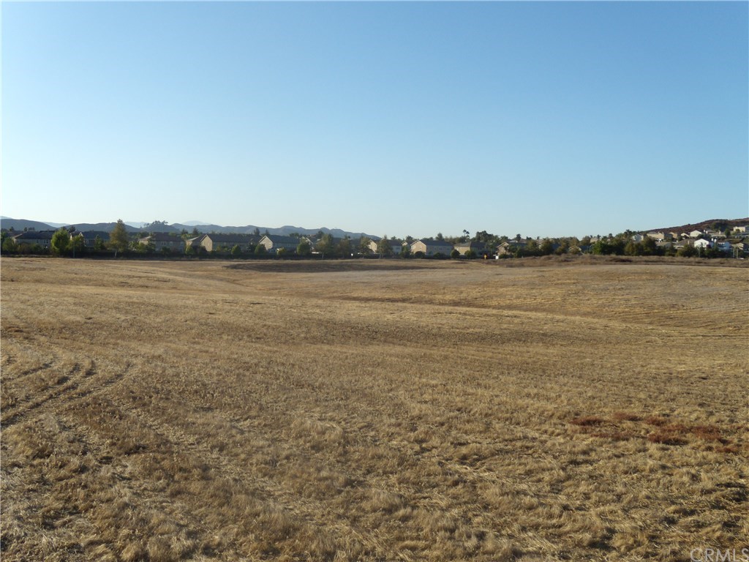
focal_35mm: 36
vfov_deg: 39.7
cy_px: 281
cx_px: 374
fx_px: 779
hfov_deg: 51.4
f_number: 3.6
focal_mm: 6.4
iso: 80
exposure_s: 1/640
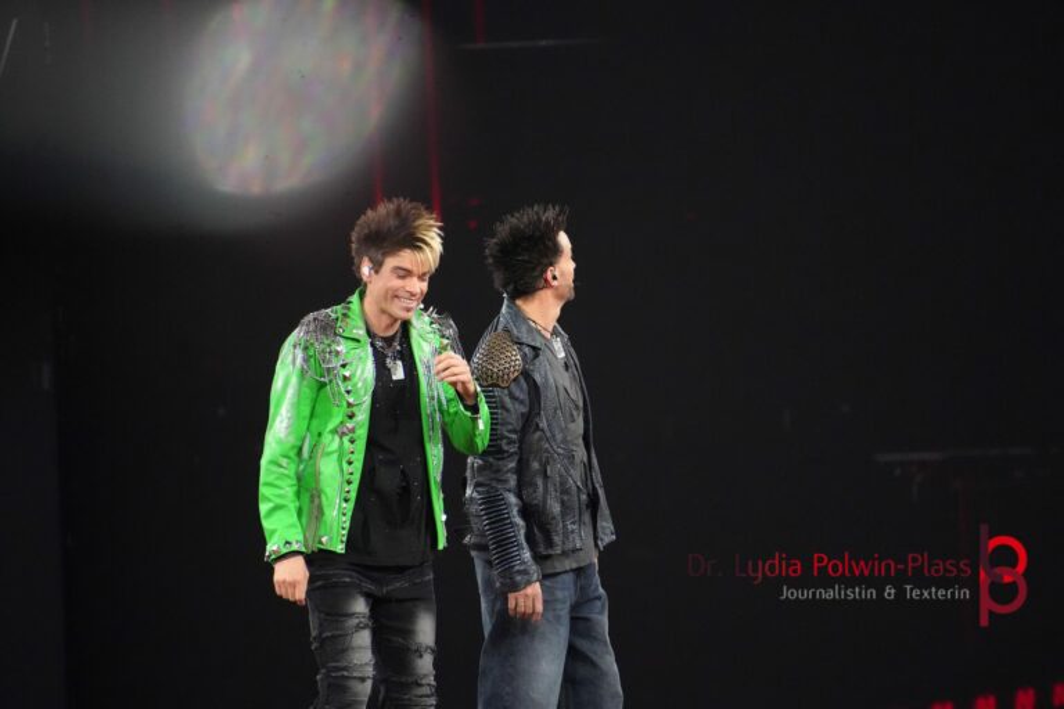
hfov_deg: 4.6
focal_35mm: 450
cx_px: 532
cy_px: 354
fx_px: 13299
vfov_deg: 3.1
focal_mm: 300
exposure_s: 1/250
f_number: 6.3
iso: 6400
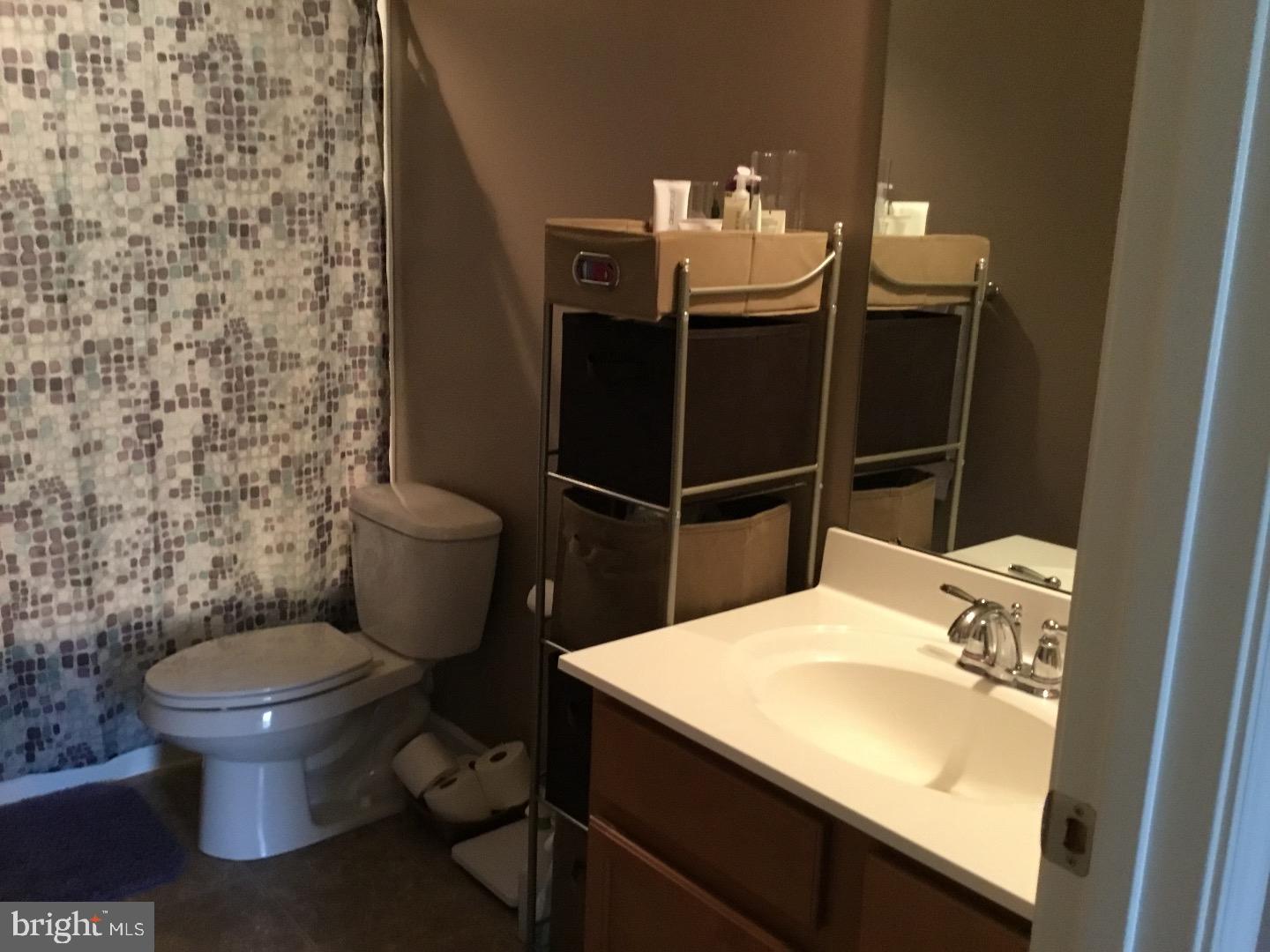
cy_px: 476
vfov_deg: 45.4
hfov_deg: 58.4
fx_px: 1137
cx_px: 635
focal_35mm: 31
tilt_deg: -11.0
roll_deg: -1.5
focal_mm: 3.3
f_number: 2.4
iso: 200
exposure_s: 1/17
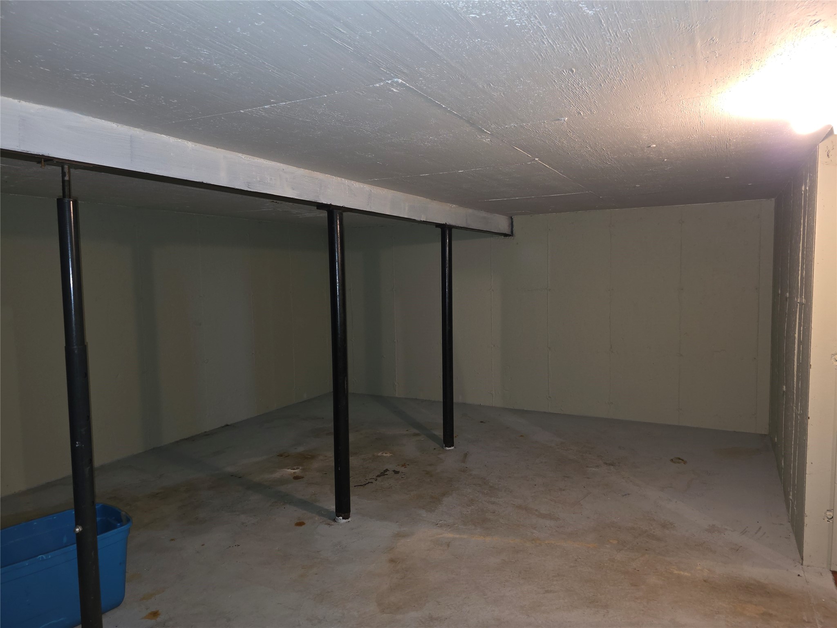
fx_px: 556
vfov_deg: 58.9
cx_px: 418
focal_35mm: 23
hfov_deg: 73.9
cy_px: 314
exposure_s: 1/12
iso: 125
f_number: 1.7
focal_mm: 6.3
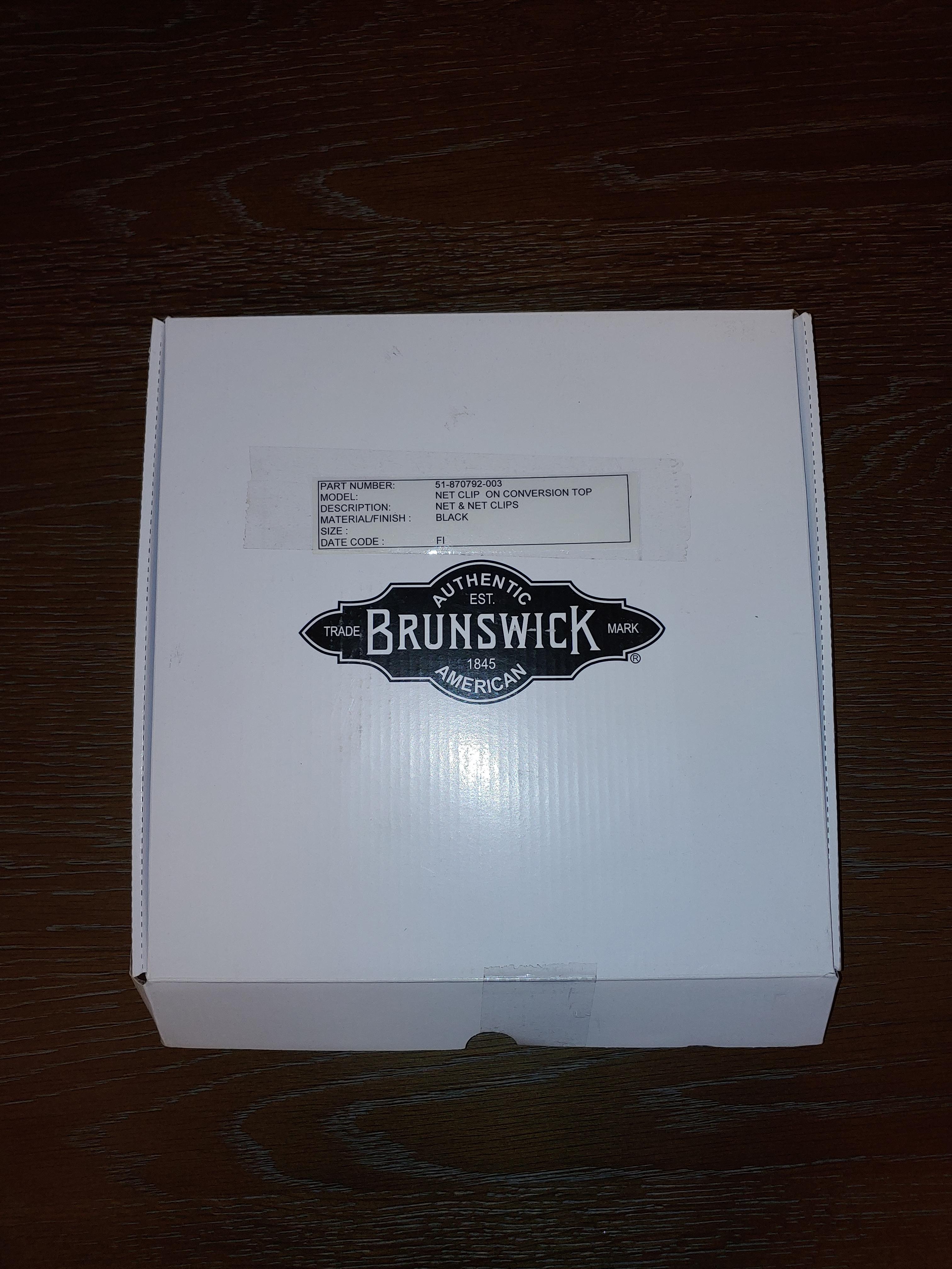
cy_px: 634
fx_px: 917
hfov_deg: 54.9
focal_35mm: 25
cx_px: 476
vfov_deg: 69.4
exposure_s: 1/122
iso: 50
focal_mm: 4.23
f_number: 1.5
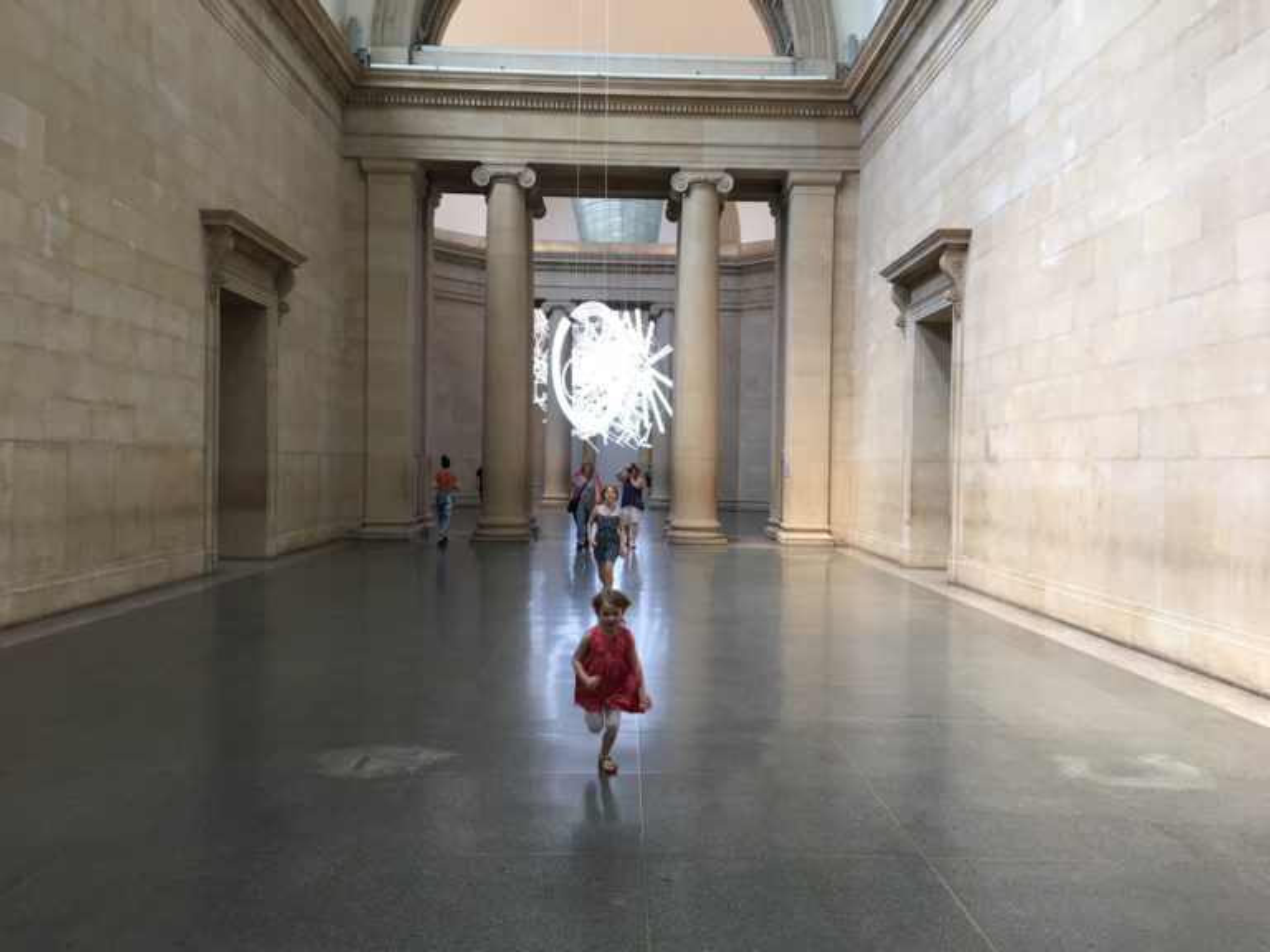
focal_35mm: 29
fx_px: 1064
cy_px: 476
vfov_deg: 48.2
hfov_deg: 61.7
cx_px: 635
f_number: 2.2
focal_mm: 4.15
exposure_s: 1/33
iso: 25
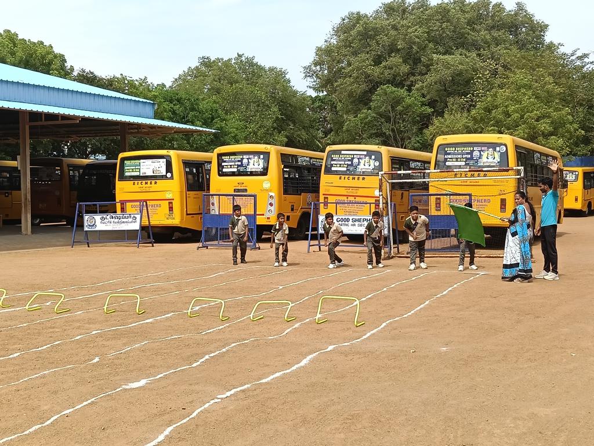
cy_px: 223
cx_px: 297
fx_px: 824
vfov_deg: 30.3
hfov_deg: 39.7
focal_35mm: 48
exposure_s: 1/429
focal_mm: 3.98
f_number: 1.8
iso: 64
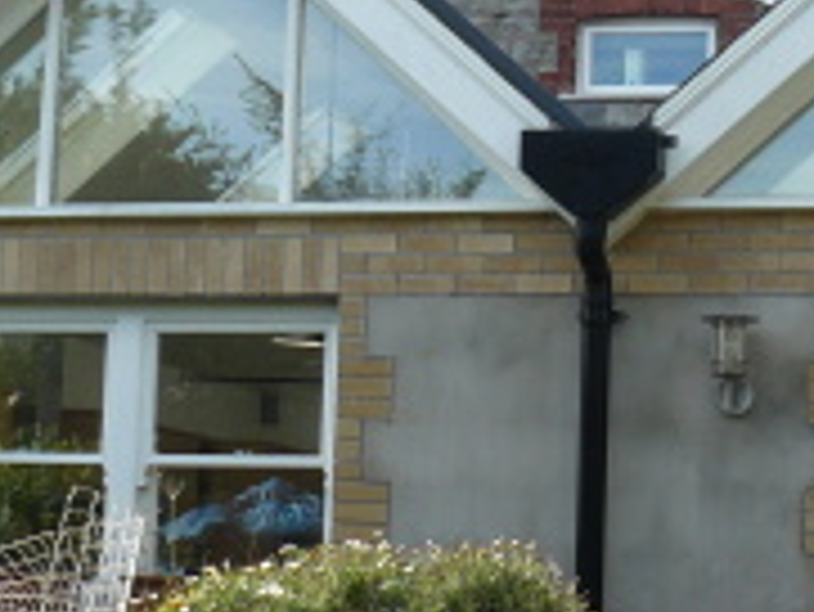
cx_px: 738
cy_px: 270
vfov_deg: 14.5
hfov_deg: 18.9
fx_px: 2400
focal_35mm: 102
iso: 100
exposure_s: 1/250
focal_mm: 6
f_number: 4
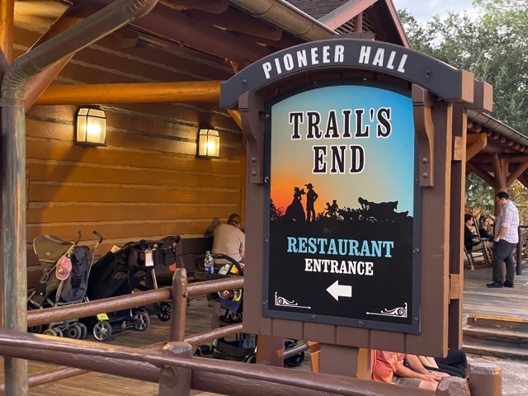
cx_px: 264
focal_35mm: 52
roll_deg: -1.6
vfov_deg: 28.0
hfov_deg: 36.8
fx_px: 793
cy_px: 198
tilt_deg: +0.7
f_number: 2
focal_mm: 6
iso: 1250
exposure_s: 1/30
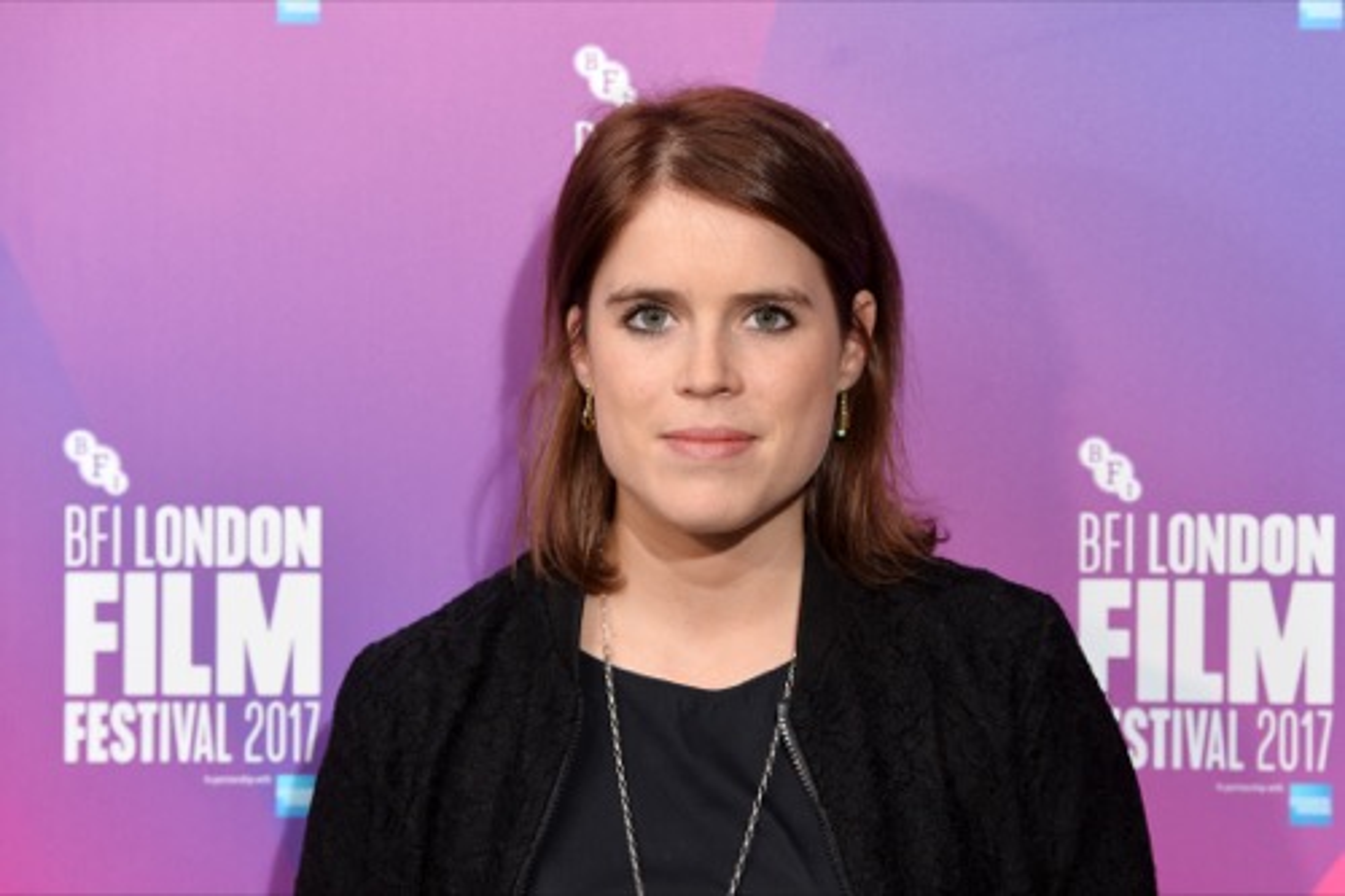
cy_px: 448
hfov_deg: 16.4
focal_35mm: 125
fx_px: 4668
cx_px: 672
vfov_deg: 11.0
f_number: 5
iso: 800
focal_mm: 125
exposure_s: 1/160
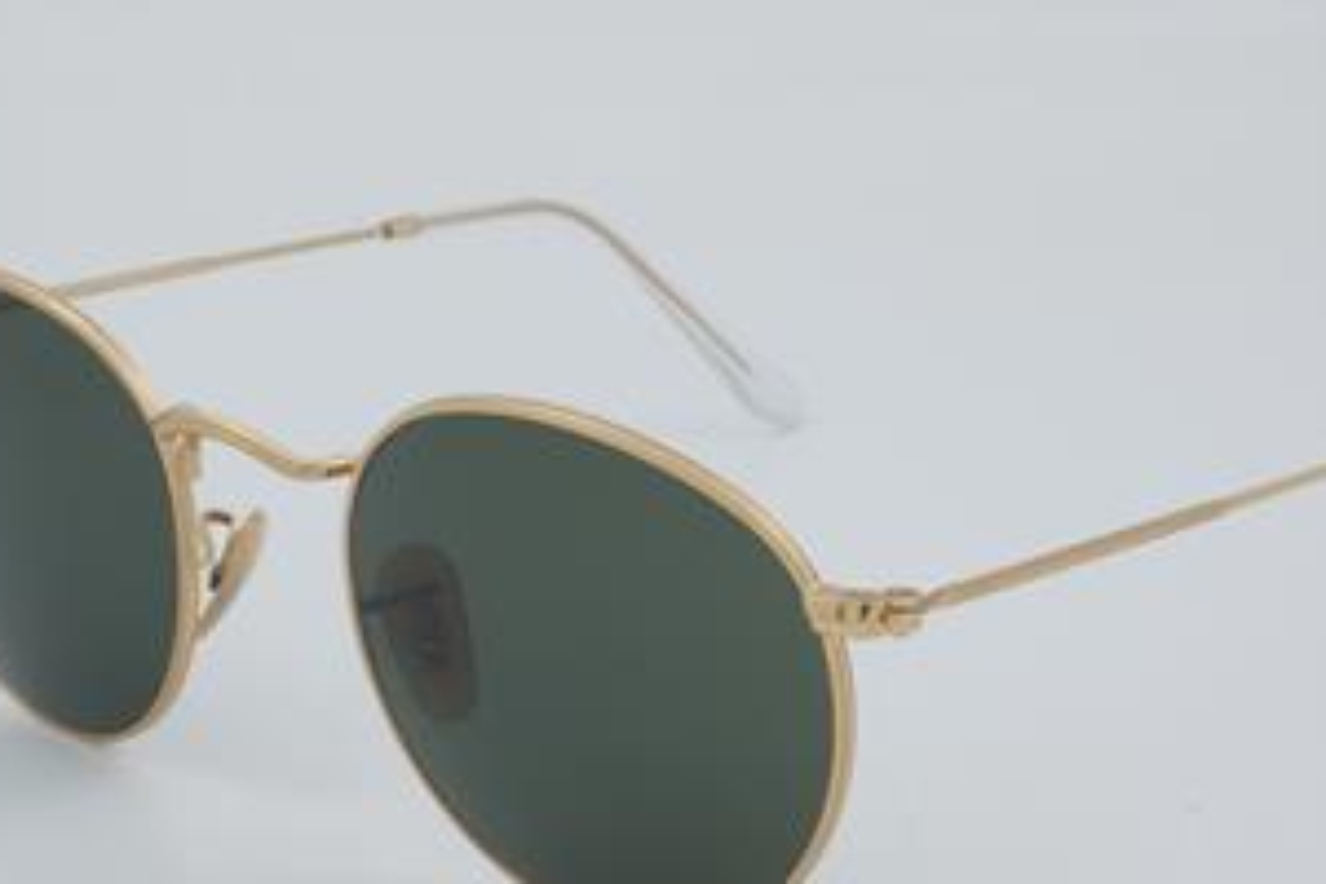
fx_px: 3683
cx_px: 681
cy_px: 552
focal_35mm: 100
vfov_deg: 13.7
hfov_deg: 20.4
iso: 100
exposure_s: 1/3
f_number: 32
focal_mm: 50
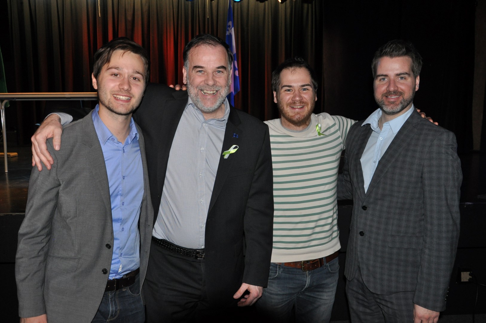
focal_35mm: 33
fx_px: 445
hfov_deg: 57.3
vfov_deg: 39.9
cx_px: 243
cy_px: 162
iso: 800
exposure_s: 1/60
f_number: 3.8
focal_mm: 22
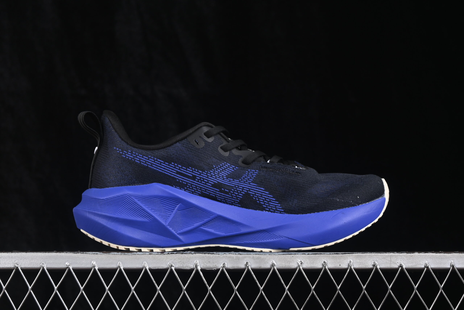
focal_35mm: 75
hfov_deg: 27.0
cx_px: 232
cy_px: 155
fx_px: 967
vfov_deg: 18.2
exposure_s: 1/60
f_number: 6.3
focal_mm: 50
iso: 160
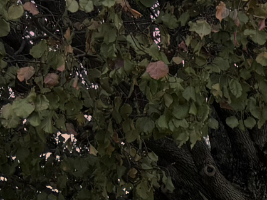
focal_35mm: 173
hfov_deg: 9.3
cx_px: 768
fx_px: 1335
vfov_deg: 8.2
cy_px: 391
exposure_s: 1/134
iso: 50
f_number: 1.78
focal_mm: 6.76
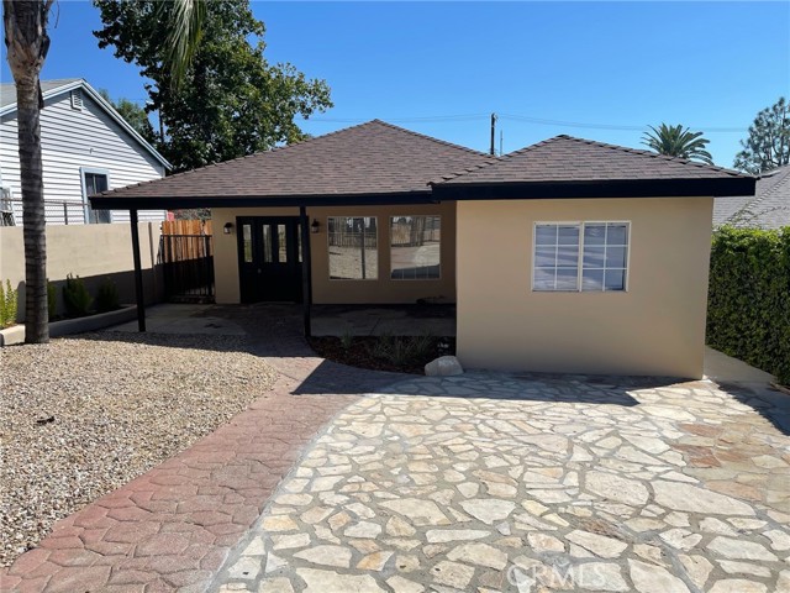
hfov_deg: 69.4
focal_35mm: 25
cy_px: 296
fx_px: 571
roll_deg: +0.4
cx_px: 395
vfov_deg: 54.9
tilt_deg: -9.8
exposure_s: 1/4525
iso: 32
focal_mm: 5.1
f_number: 1.6
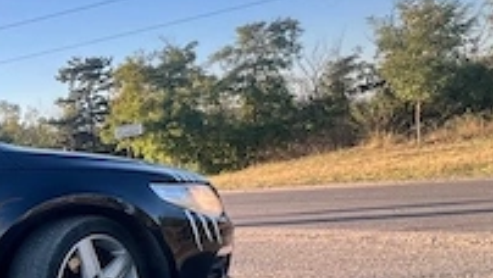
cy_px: 283
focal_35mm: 42
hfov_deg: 35.6
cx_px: -124
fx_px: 549
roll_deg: +8.9
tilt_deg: -9.1
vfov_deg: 26.8
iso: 32
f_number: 1.8
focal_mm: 1.57
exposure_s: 1/172
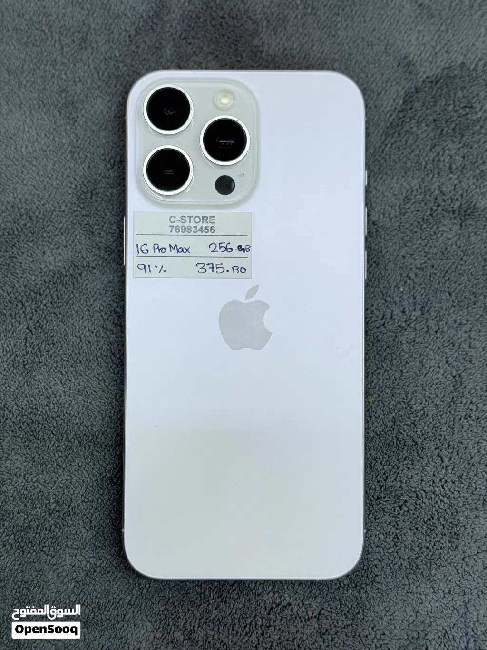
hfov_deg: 30.3
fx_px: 900
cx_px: 244
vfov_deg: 39.7
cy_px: 325
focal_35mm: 48
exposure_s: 1/588
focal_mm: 6.76
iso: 64
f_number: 1.78
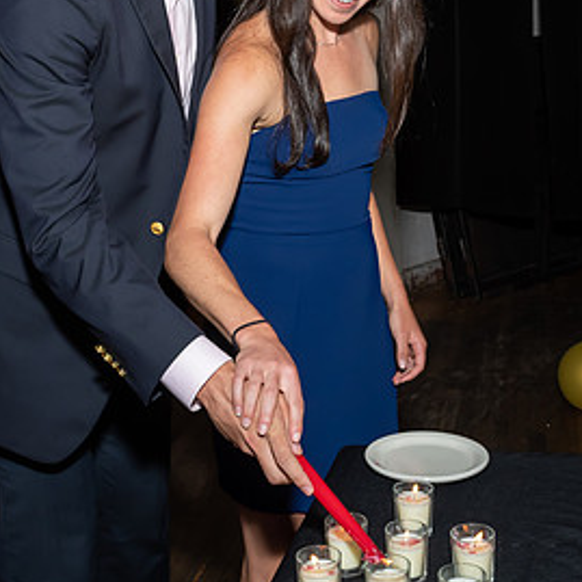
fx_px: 1160
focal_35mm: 61
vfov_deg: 27.8
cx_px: 330
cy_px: 157
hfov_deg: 28.1
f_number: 6.3
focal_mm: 17
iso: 500
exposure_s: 1/250
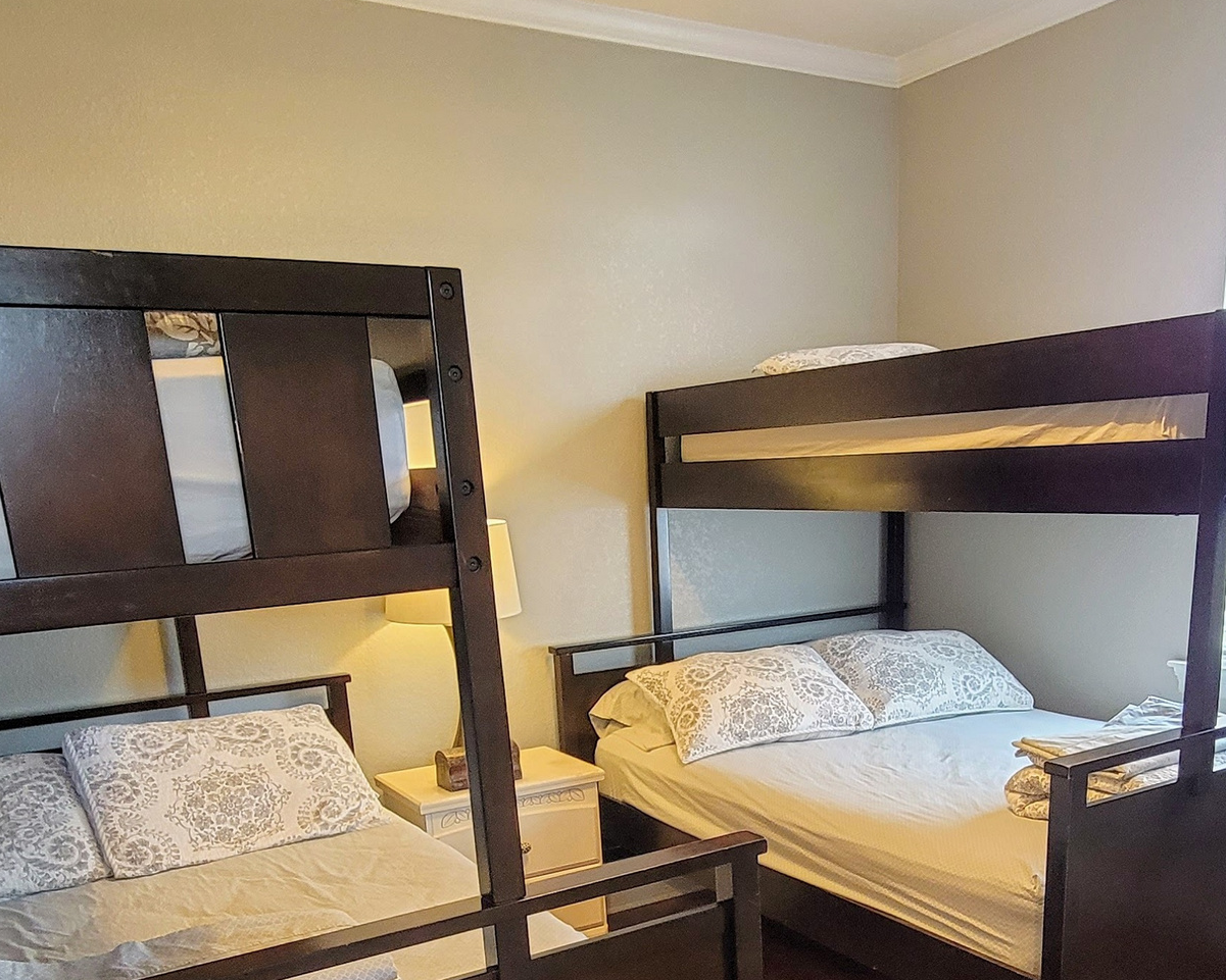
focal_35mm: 30
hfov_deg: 58.6
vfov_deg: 46.0
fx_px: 1089
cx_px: 677
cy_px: 785
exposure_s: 1/59
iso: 400
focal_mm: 2.2
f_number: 2.2
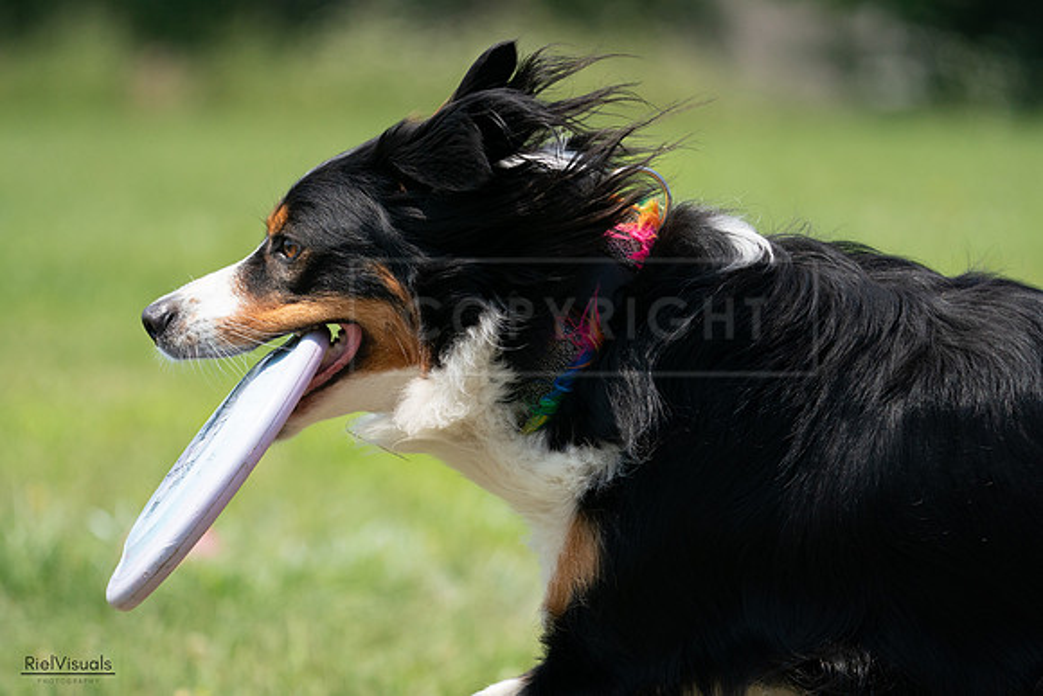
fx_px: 8027
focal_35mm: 277
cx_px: 522
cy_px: 348
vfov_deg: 5.0
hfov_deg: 7.4
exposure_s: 1/4000
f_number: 5.6
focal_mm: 277
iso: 1250
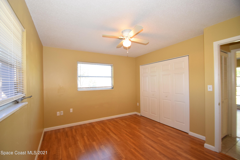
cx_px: 120
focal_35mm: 15
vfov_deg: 77.3
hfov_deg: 100.4
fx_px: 100
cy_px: 80
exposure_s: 1/80
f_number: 4.5
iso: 800
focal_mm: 10
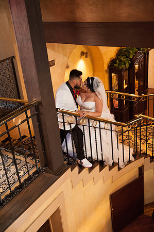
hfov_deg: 30.4
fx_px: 283
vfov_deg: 44.5
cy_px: 116
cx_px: 77
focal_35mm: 44
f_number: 4.5
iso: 4000
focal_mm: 44
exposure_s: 1/80
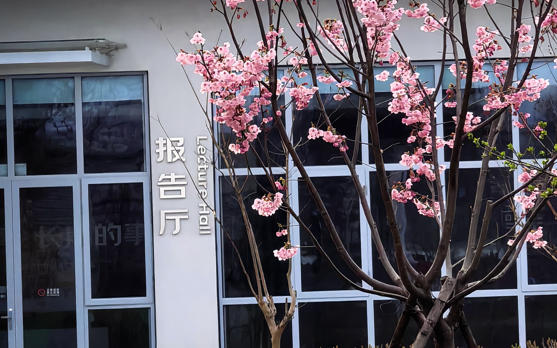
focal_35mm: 459
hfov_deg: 4.6
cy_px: 20
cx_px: 368
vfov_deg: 2.9
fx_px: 6968
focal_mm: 23.11
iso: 640
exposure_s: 1/261
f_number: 3.2
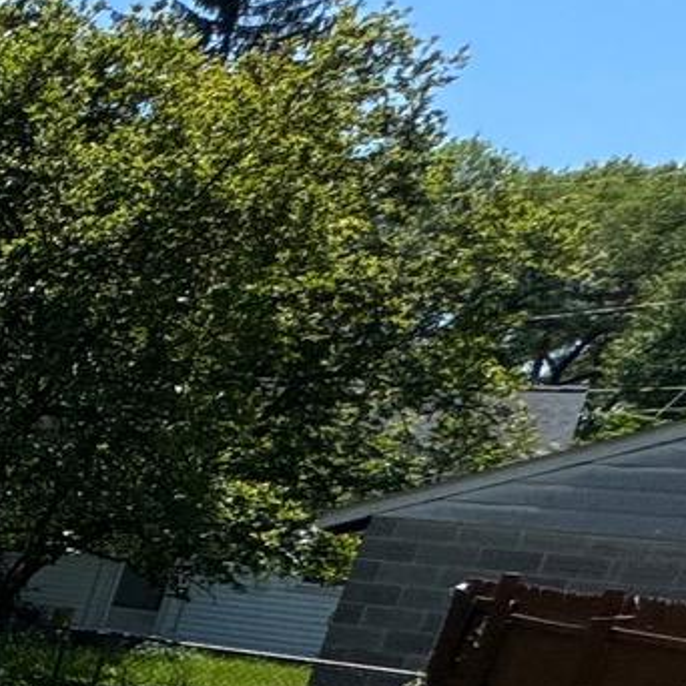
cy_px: 937
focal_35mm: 74
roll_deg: -5.1
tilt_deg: -18.4
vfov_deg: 20.9
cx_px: -1302
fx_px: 1659
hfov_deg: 12.0
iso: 50
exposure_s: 1/2208
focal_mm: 2.22
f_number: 2.2
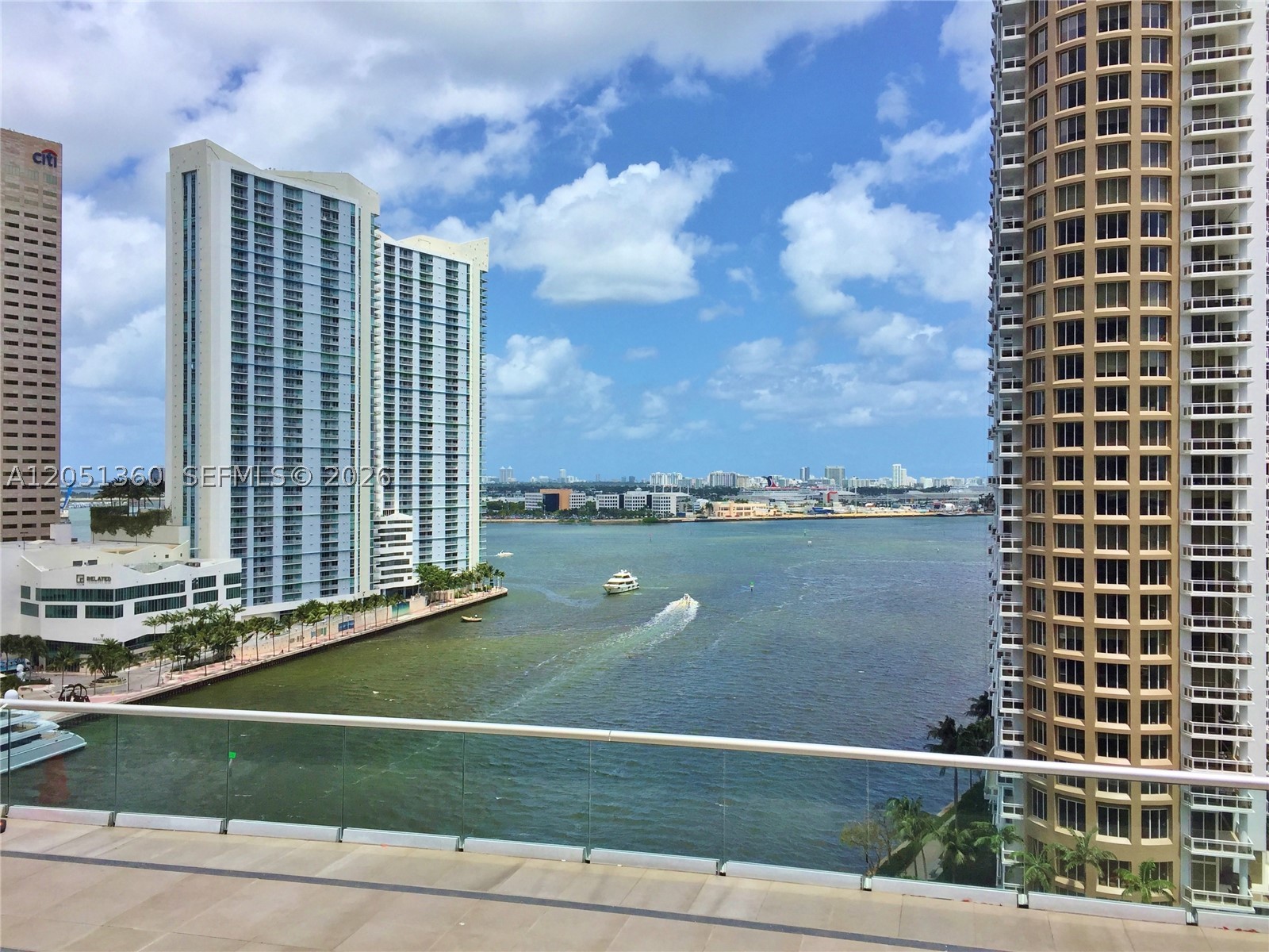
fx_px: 1063
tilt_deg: -0.4
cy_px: 476
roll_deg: -0.4
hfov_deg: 61.7
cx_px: 634
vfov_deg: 48.2
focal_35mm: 29
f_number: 2.2
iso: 32
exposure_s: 1/2825
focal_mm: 4.15
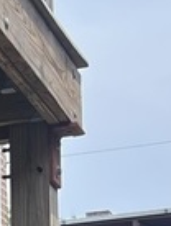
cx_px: -312
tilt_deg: +7.8
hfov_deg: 6.7
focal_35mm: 203
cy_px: 354
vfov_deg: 9.4
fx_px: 1333
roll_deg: +1.7
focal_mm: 5.7
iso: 50
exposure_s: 1/1468
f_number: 1.5
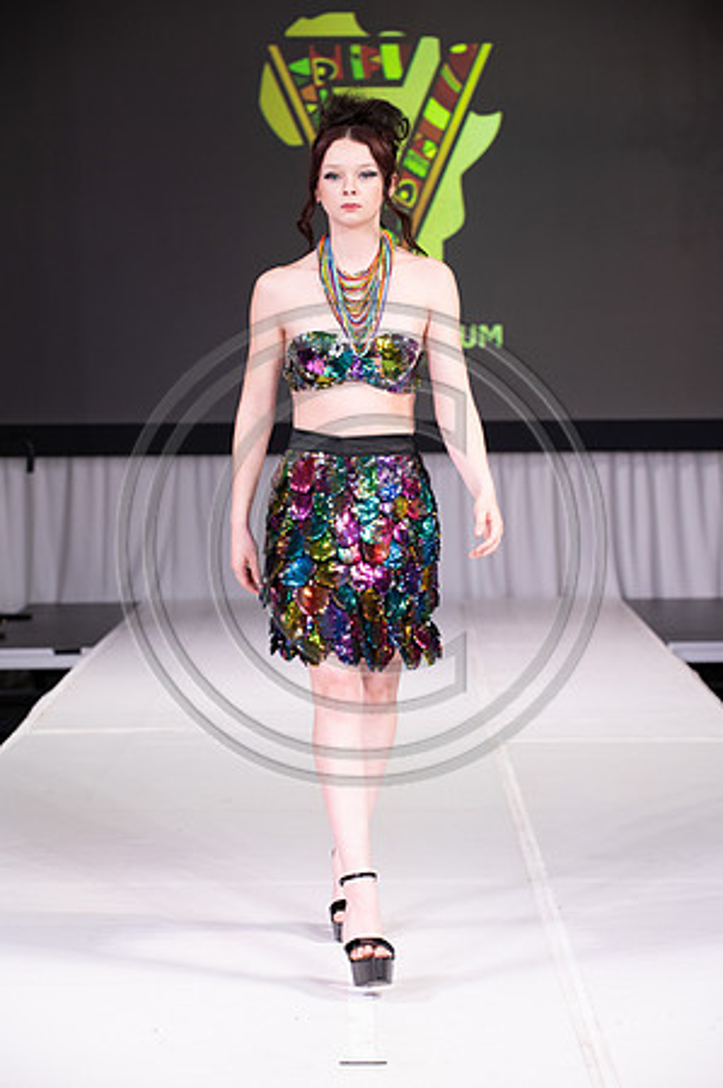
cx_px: 362
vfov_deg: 20.0
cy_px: 544
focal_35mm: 102
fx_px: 3080
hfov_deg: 13.4
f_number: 5.6
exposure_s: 1/400
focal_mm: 102
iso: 2000
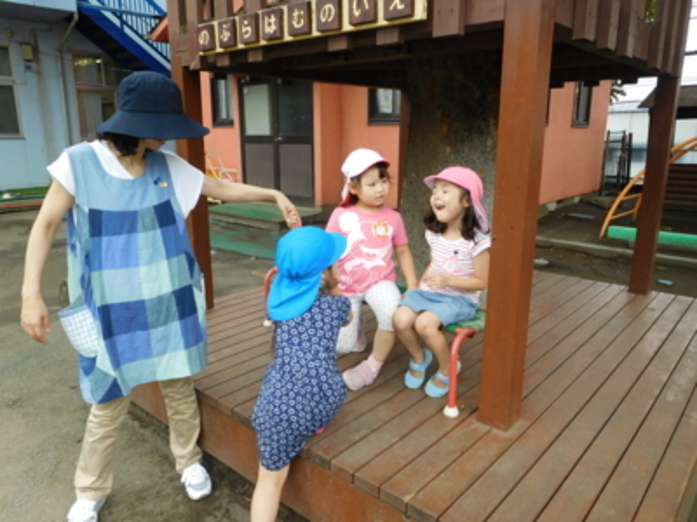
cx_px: 348
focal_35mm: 25
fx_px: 503
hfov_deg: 69.4
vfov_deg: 54.9
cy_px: 261
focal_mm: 4.5
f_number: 3.4
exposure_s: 1/250
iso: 125
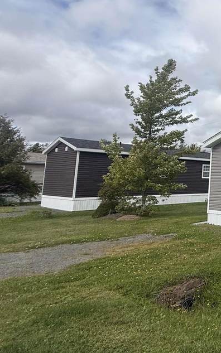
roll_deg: -0.6
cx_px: 330
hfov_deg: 28.1
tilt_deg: +6.8
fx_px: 289
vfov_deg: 62.6
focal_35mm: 30
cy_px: 152
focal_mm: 2.22
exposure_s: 1/2611
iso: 50
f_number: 2.2
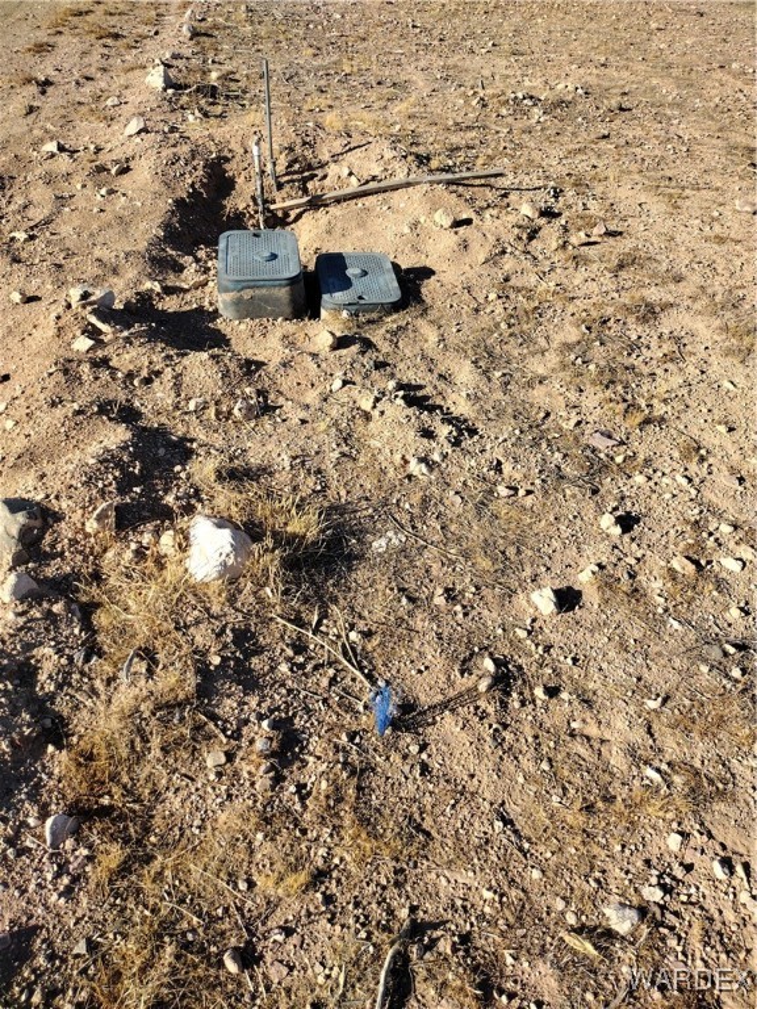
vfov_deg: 65.3
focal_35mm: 27
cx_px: 378
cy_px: 504
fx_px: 787
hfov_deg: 51.4
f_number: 1.7
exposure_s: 1/1648
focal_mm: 4.71
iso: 100
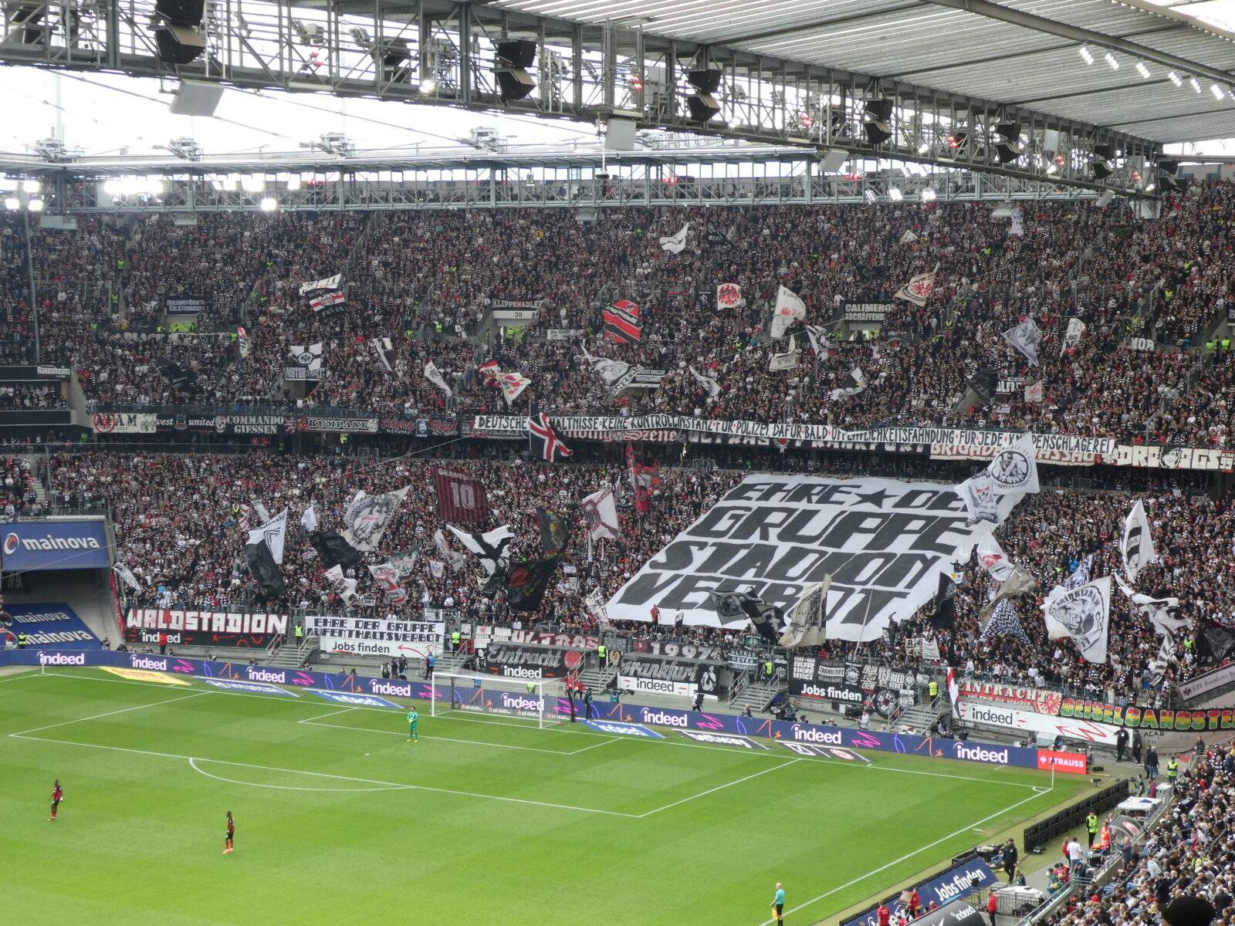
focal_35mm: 65
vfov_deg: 22.6
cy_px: 463
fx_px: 2319
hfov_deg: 29.8
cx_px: 618
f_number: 4.4
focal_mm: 11.7
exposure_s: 1/80
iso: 80
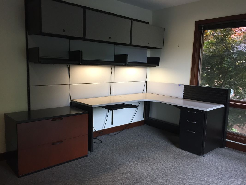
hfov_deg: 61.6
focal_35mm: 29
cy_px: 92
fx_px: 206
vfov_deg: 48.2
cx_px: 123
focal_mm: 4.15
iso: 50
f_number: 2.2
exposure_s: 1/30
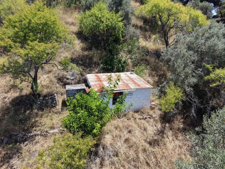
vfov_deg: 56.8
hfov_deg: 71.6
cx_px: 112
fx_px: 156
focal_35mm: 24
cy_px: 84
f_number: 1.8
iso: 260
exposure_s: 1/3200
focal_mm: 8.67
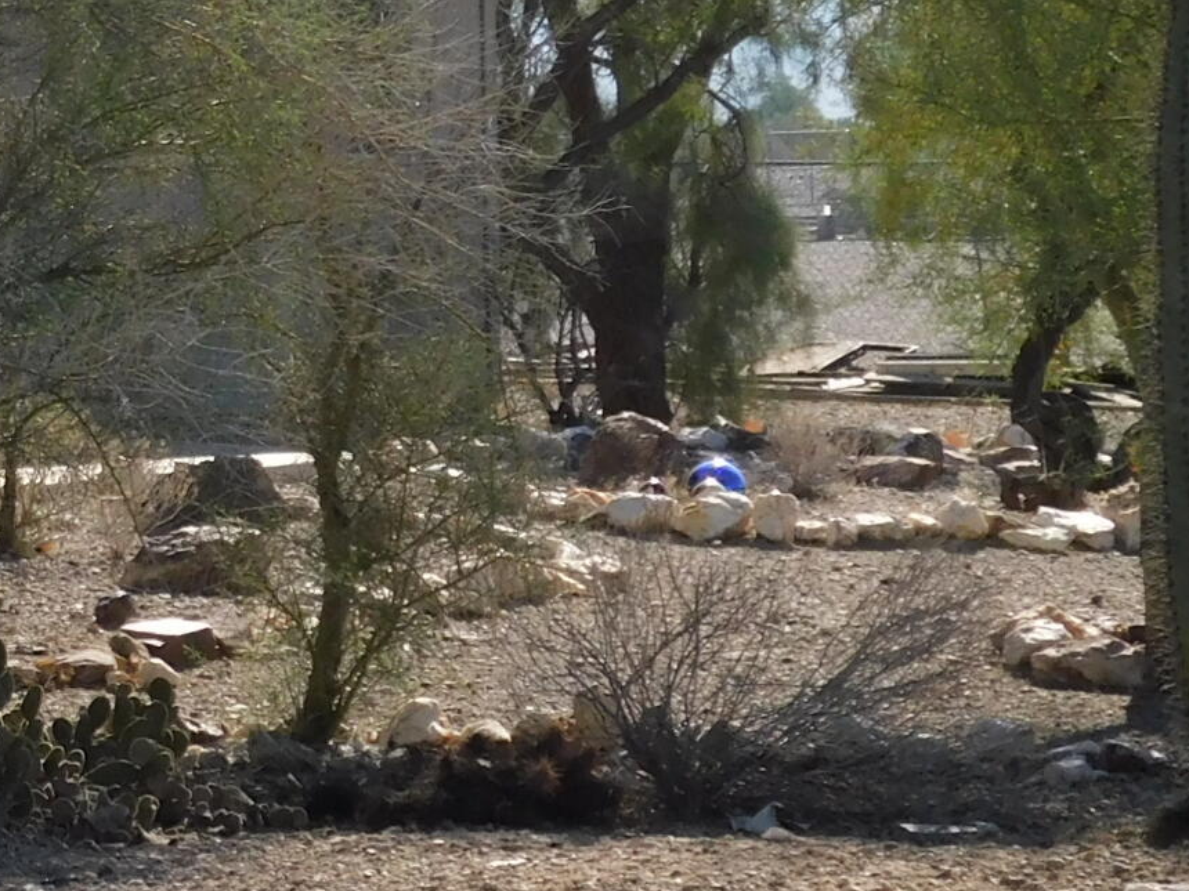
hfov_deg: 10.5
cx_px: -842
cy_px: 227
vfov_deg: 8.3
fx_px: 6114
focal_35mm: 178
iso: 125
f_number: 3.8
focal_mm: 9
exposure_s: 1/1000
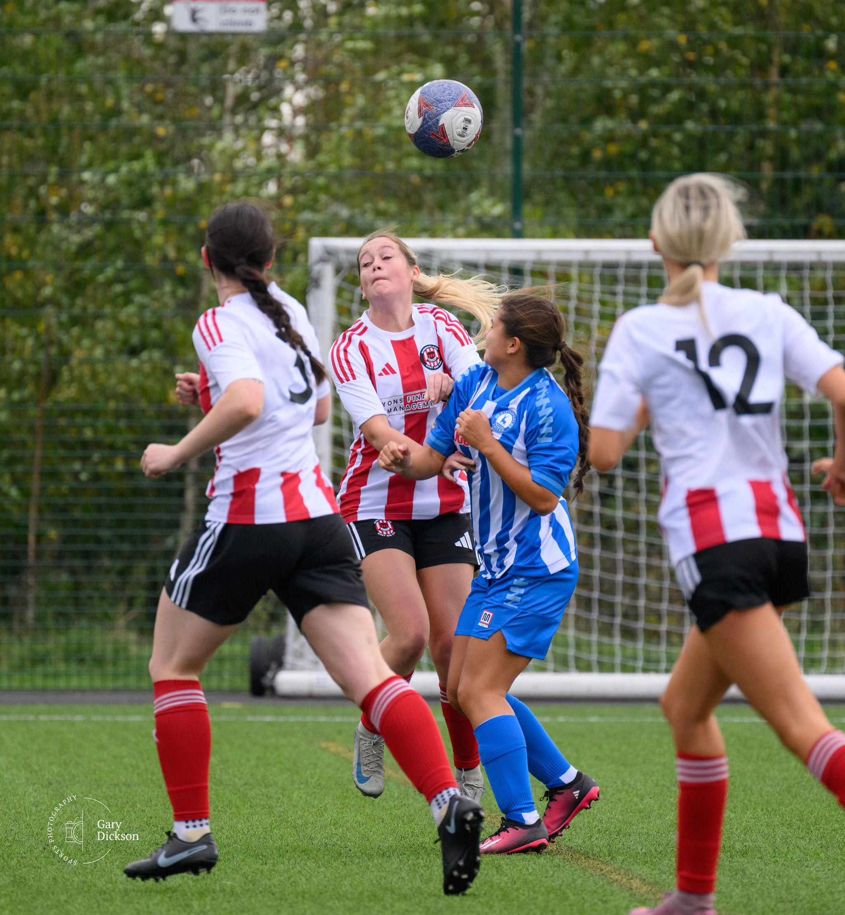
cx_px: 464
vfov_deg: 3.1
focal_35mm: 593
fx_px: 17077
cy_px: 405
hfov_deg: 2.8
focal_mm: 400
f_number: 5.6
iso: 1800
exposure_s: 1/1250
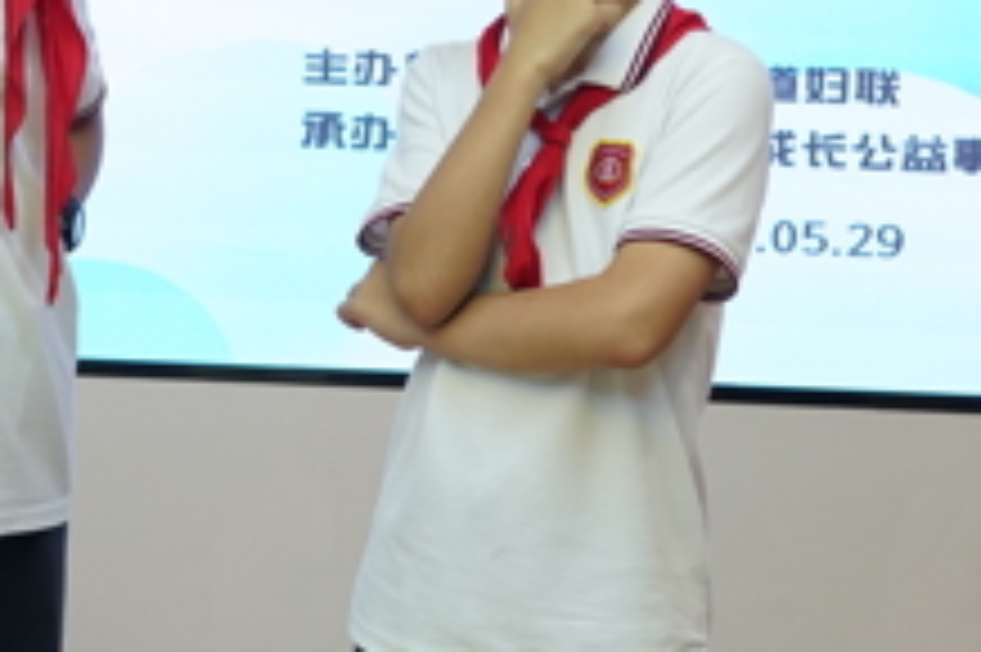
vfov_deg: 10.9
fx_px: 3376
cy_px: -99
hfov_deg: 16.4
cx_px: 230
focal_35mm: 124
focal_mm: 30
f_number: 4
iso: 1000
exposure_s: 1/250
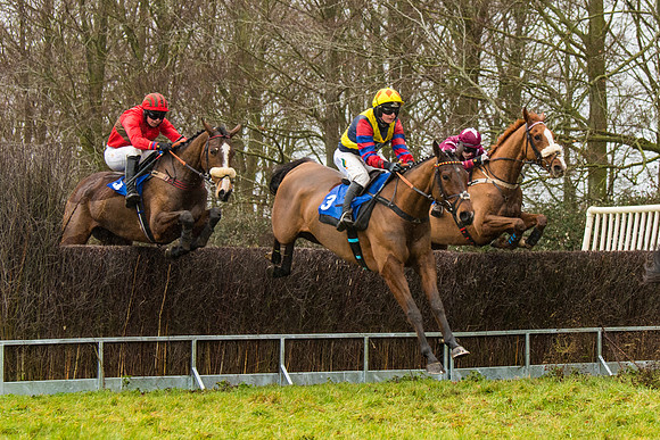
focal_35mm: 120
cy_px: 204
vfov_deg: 11.5
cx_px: 442
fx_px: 2196
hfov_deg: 17.0
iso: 1000
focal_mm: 70
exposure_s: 1/1000
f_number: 4
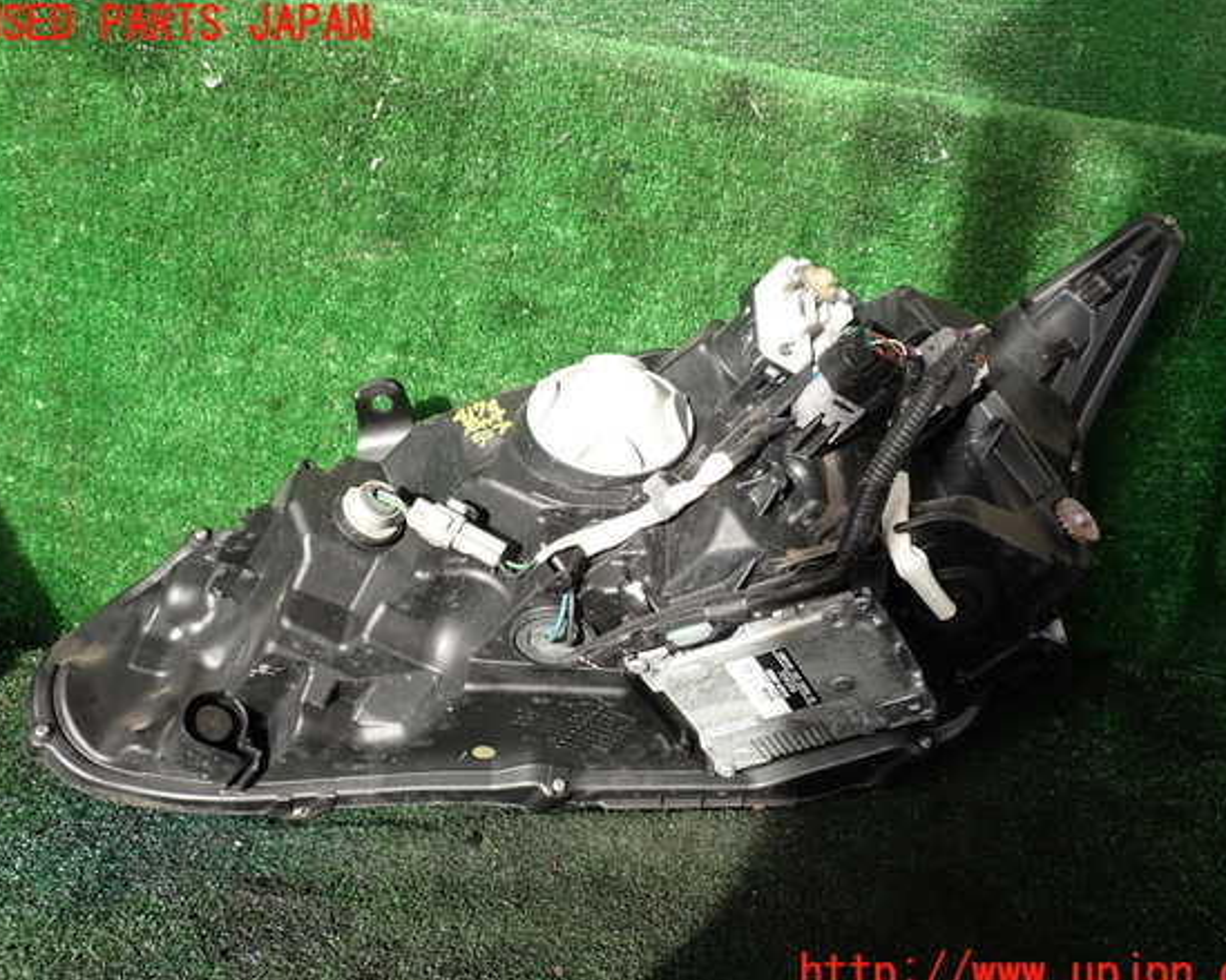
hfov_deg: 55.7
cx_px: 634
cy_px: 500
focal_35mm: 32
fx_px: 1161
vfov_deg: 45.8
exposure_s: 1/250
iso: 100
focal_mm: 5.4
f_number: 3.2
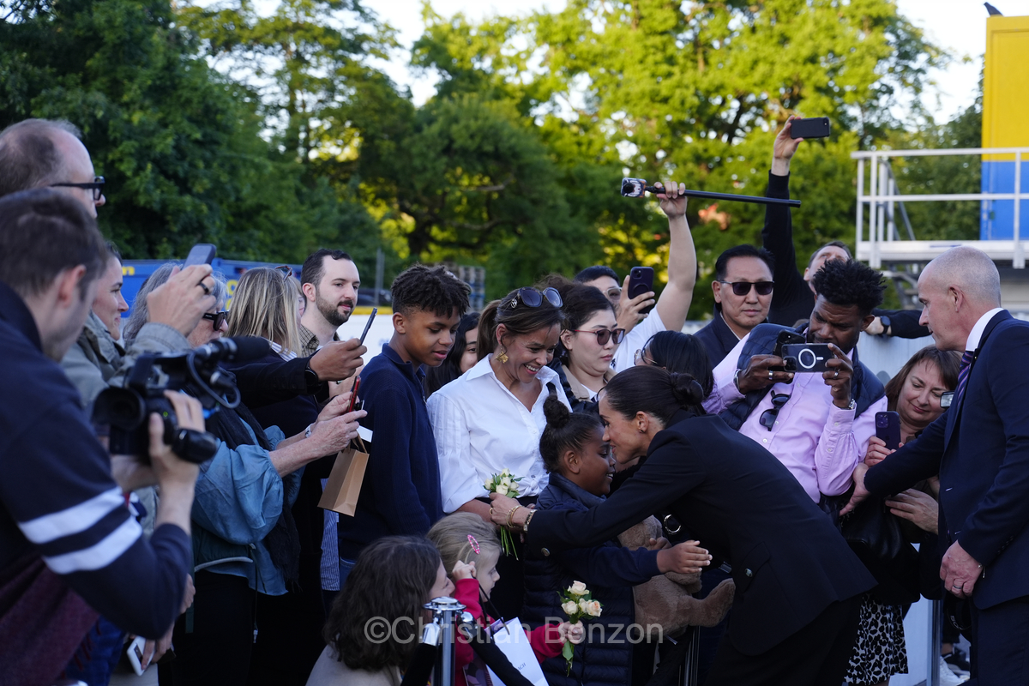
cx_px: 514
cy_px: 343
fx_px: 2001
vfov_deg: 19.5
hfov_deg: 28.8
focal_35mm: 70
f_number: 4
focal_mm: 70
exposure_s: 1/800
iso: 1000
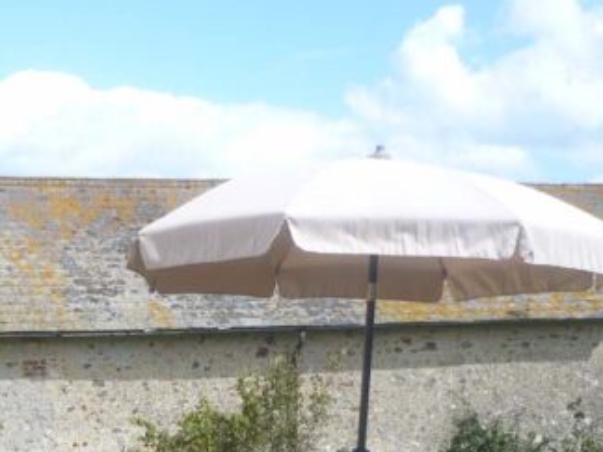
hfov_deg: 23.1
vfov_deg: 17.3
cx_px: 87
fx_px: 1446
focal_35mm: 83
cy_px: 472
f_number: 2.8
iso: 100
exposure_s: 1/1000
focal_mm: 5.8
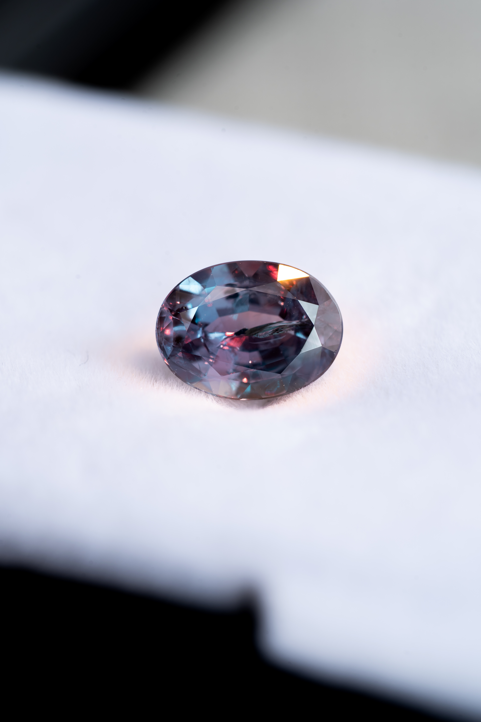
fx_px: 1804
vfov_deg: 22.6
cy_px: 361
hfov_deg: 15.2
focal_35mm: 90
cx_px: 240
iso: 100
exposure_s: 1/3
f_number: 7.1
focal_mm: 90
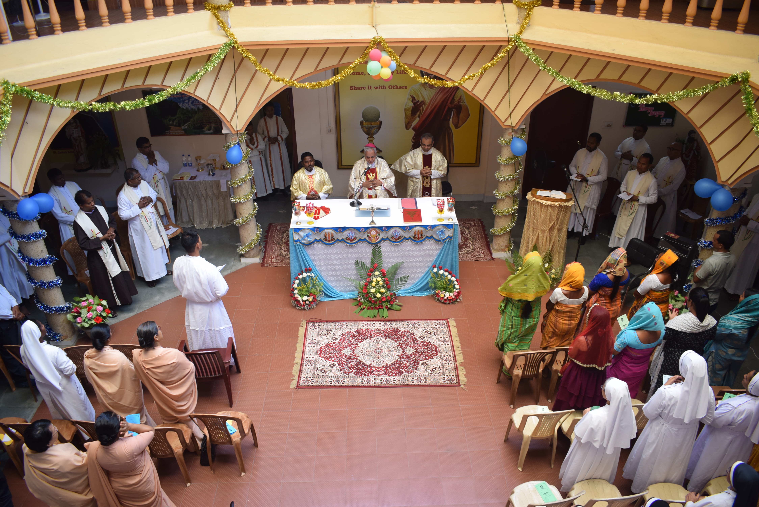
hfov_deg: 67.4
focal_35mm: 27
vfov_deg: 48.0
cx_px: 380
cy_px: 254
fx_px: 569
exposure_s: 1/100
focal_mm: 18
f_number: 5
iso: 400
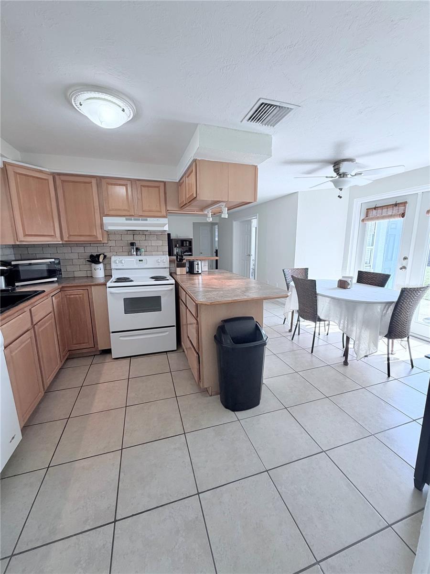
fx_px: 232
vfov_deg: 102.1
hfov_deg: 85.7
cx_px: 215
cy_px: 287
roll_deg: +0.3
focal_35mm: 14
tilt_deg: -10.9
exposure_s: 1/120
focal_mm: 2.22
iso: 80
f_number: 2.2
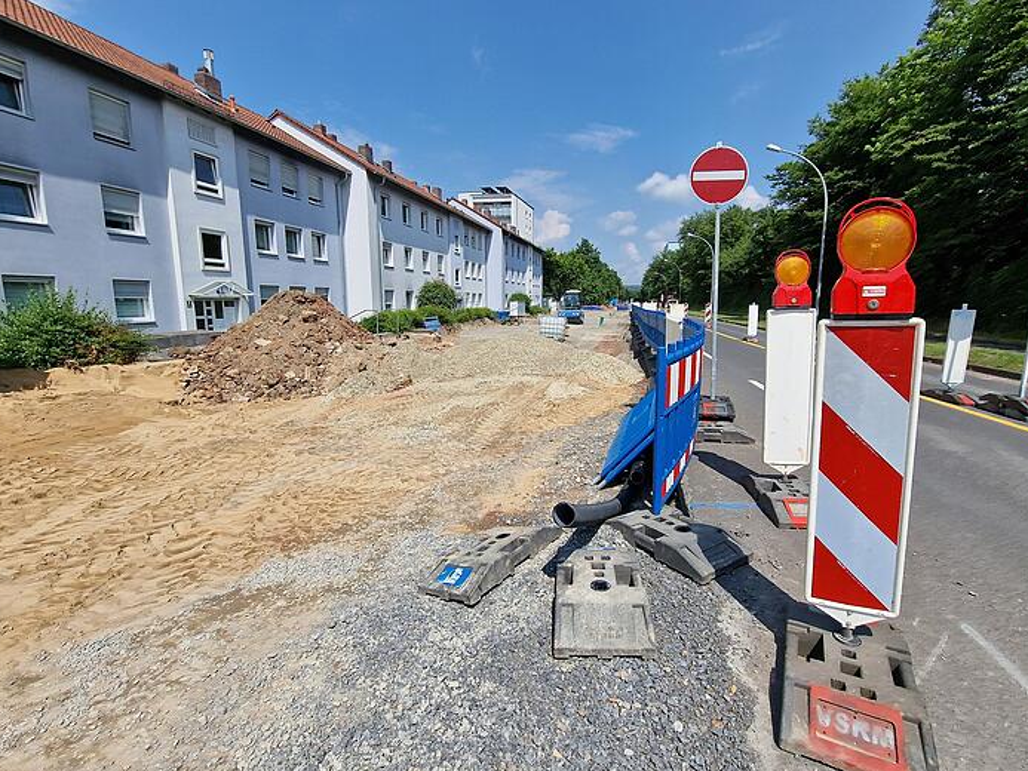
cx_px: 546
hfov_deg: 98.0
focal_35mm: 15
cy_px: 372
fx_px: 446
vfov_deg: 81.7
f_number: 2.2
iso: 50
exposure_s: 1/3632
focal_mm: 2.2
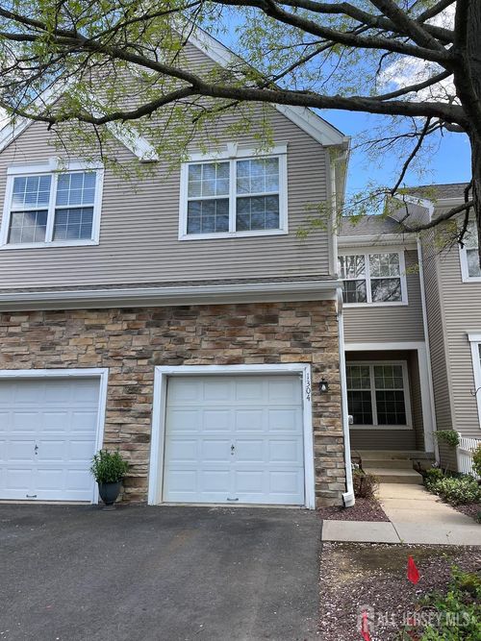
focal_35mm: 26
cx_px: 240
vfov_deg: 67.3
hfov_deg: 53.0
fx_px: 482
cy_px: 320
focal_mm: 4.2
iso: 32
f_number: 1.6
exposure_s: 1/707
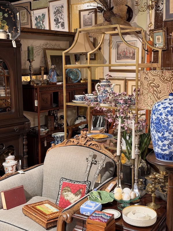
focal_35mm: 48
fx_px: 320
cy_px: 116
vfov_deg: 39.7
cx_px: 86
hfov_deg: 30.3
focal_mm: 6.8
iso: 125
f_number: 1.8
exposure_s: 1/60
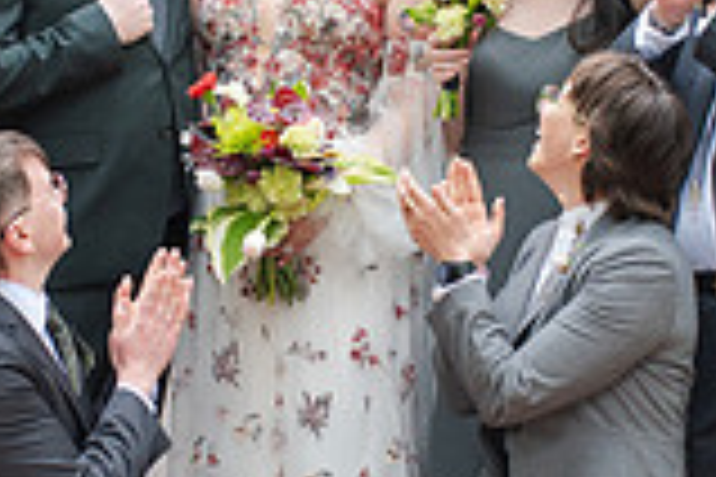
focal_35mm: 151
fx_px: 3003
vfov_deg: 9.1
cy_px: 300
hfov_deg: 13.6
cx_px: 241
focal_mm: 35
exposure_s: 1/320
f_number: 3.5
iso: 320
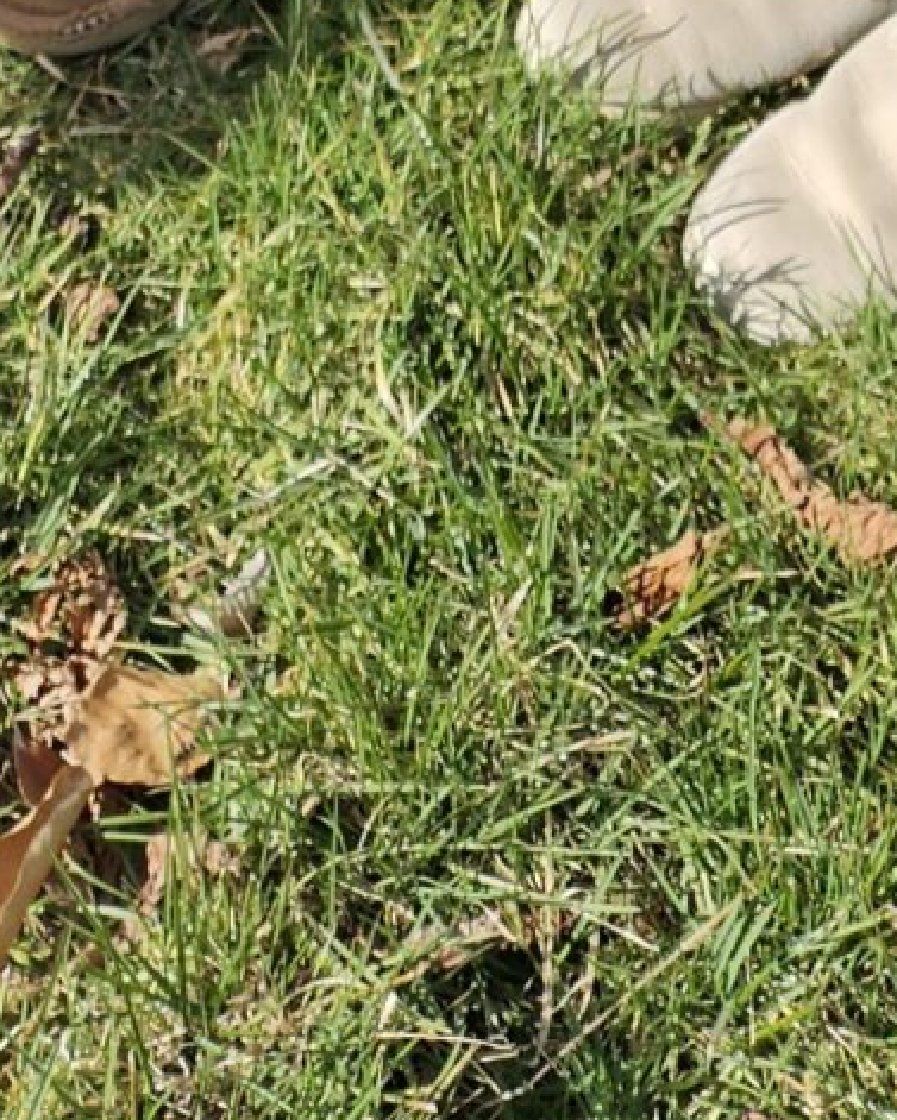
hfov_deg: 12.6
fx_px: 4047
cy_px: -1707
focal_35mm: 122
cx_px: 466
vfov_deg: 12.1
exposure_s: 1/880
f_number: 1.8
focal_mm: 5.4
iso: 25
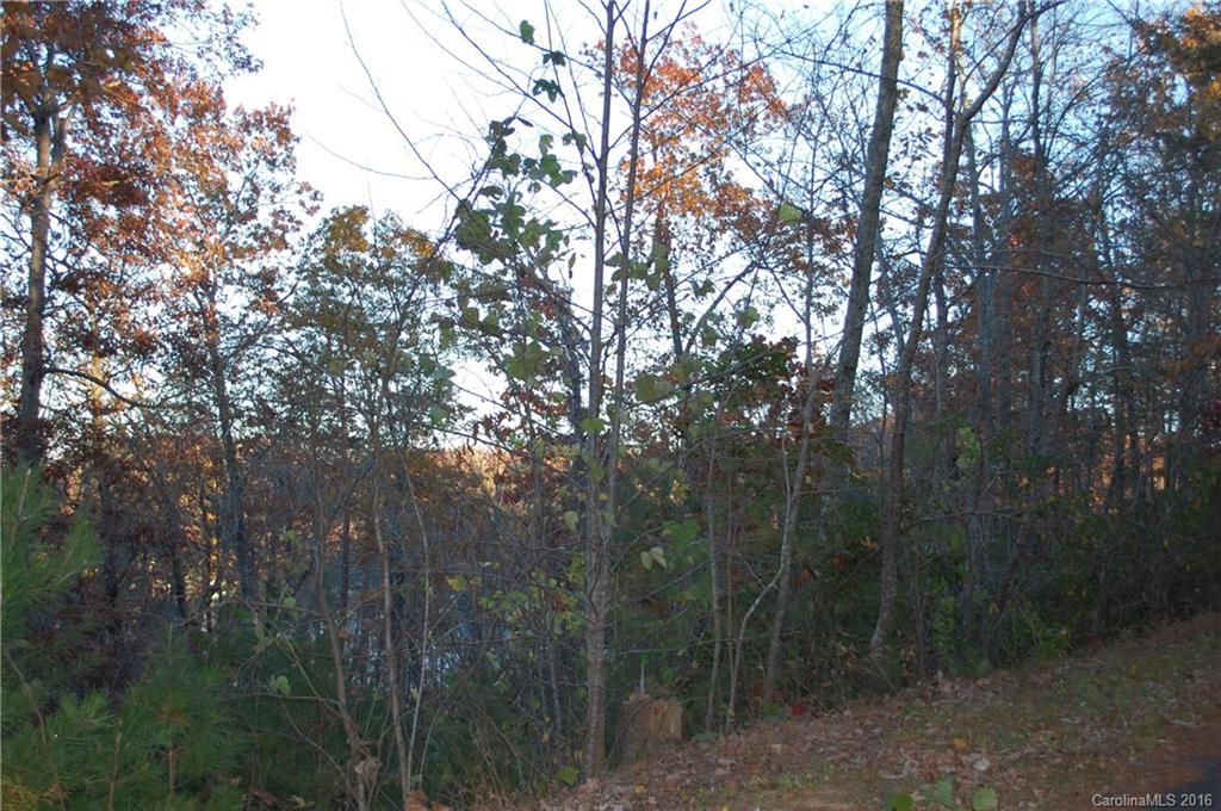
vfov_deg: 30.8
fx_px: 1473
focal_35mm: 44
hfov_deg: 45.0
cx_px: 610
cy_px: 406
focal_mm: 29
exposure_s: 1/250
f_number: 4.8
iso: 400
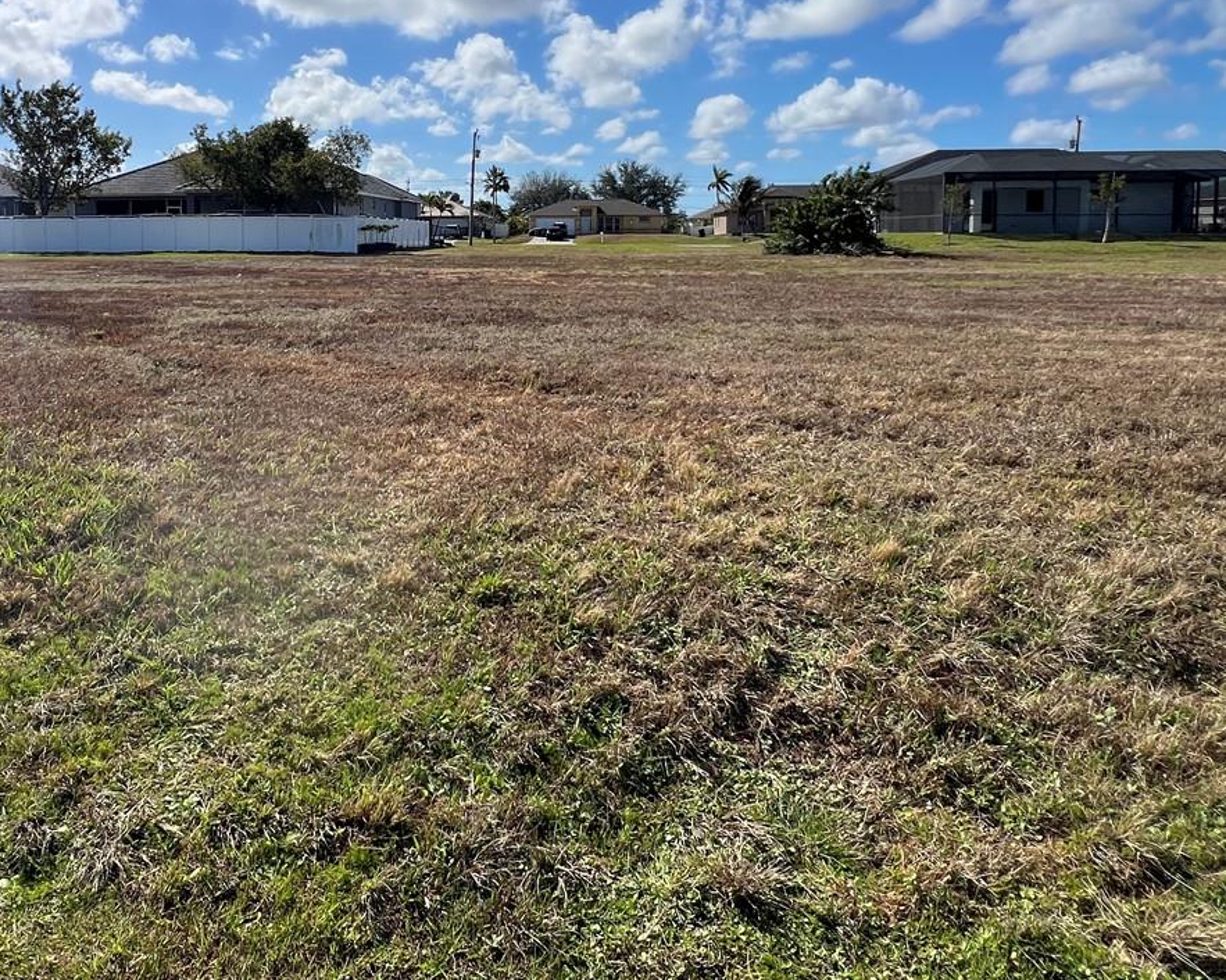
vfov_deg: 58.6
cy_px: 282
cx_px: 442
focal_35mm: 23
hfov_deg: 71.1
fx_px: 834
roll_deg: +1.0
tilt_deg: -3.8
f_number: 1.8
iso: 32
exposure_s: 1/2597
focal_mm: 1.57
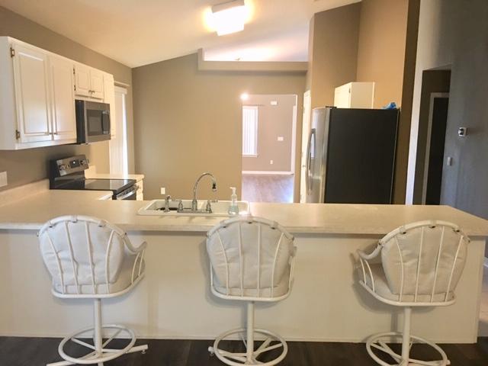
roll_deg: -1.4
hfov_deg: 61.7
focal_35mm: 29
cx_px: 244
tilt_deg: -7.0
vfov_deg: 48.2
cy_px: 183
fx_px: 409
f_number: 2.2
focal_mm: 4.15
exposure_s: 1/15
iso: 80
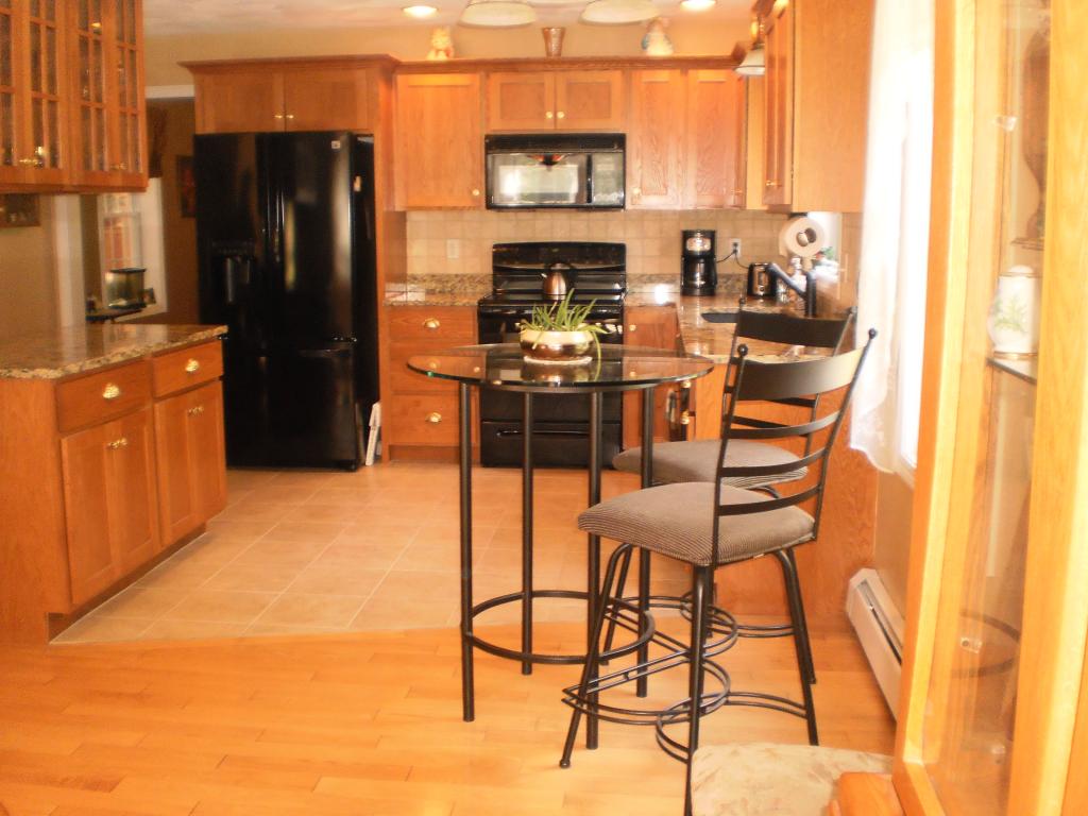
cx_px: 544
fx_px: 1131
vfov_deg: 39.7
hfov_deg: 51.4
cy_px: 408
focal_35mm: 36
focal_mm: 6.3
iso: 320
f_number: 3.1
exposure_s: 1/30
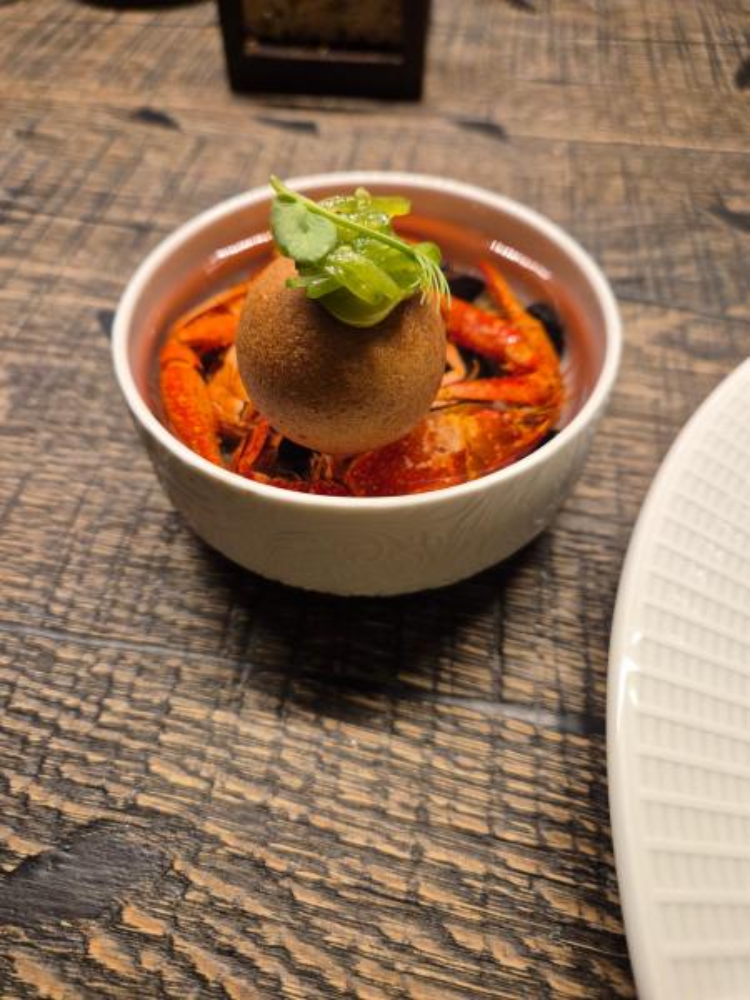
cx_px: 375
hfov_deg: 58.9
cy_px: 500
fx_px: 664
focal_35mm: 23
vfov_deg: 73.9
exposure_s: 1/100
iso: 160
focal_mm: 5.4
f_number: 1.8
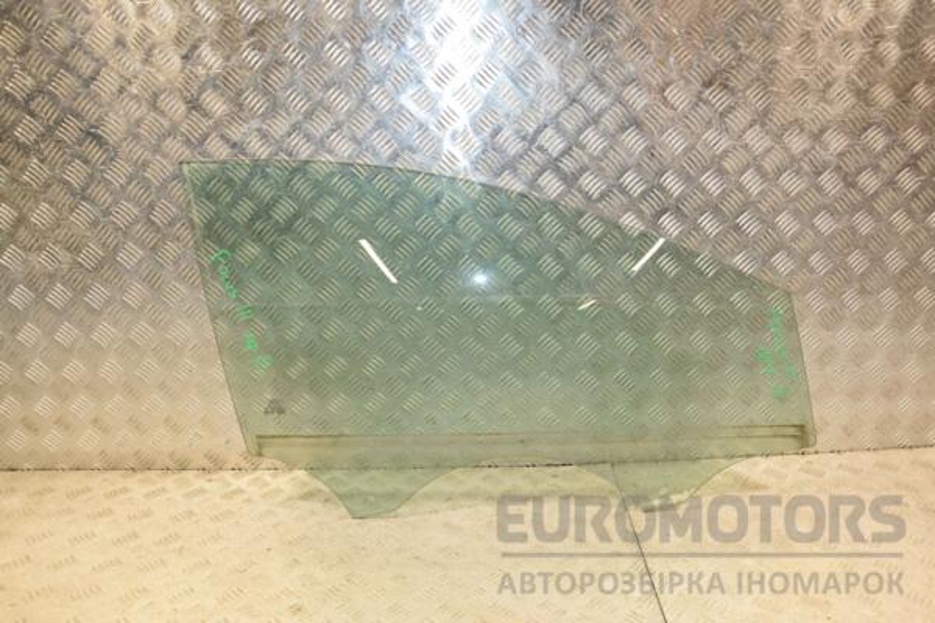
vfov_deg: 47.9
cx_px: 468
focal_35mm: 27
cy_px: 312
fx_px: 701
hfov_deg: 67.4
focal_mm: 18
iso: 800
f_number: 6.3
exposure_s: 1/200
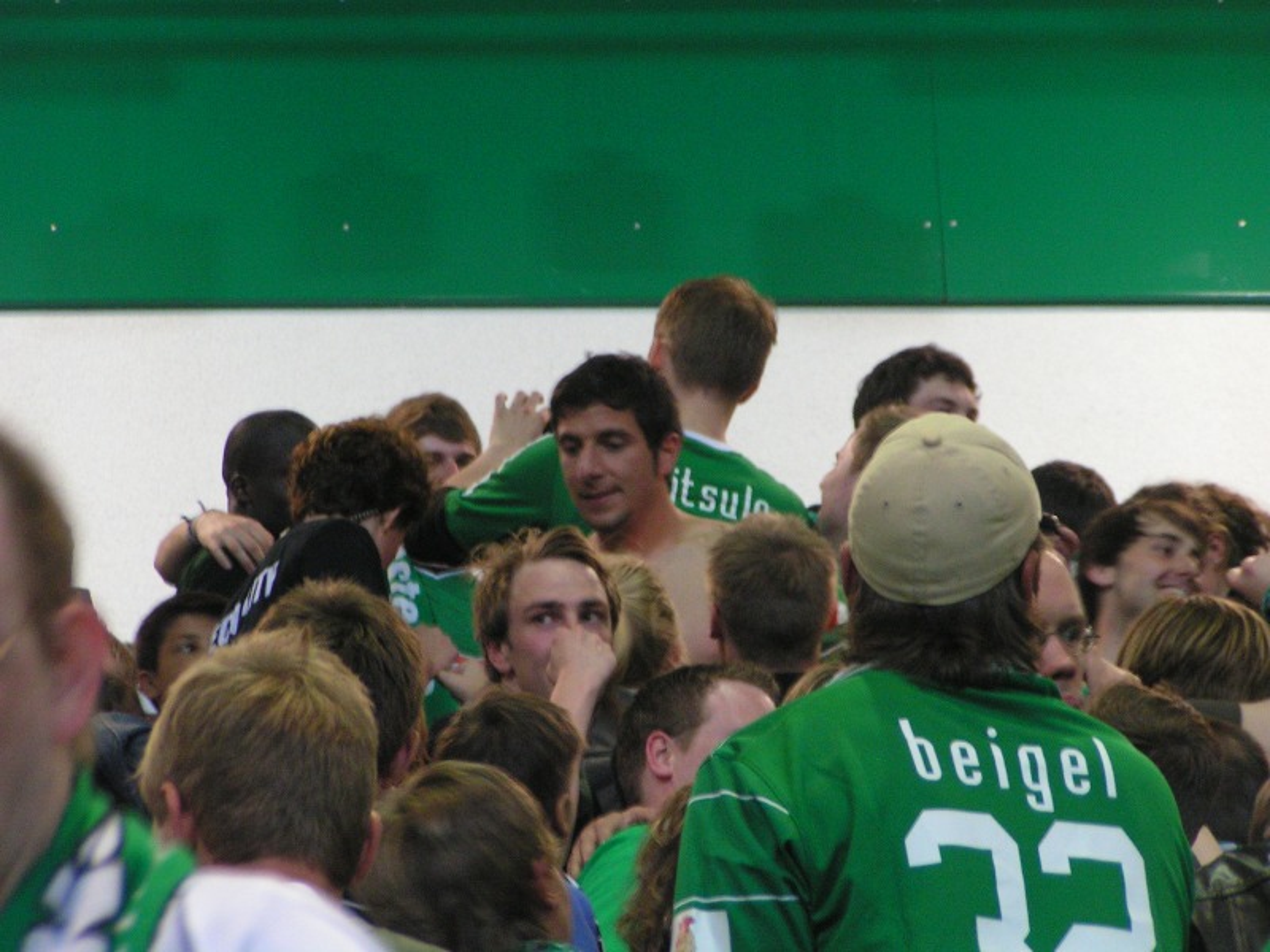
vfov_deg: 7.5
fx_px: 7228
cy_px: 476
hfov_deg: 10.0
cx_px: 635
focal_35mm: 197
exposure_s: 1/20
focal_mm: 30.1
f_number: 3.5
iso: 200
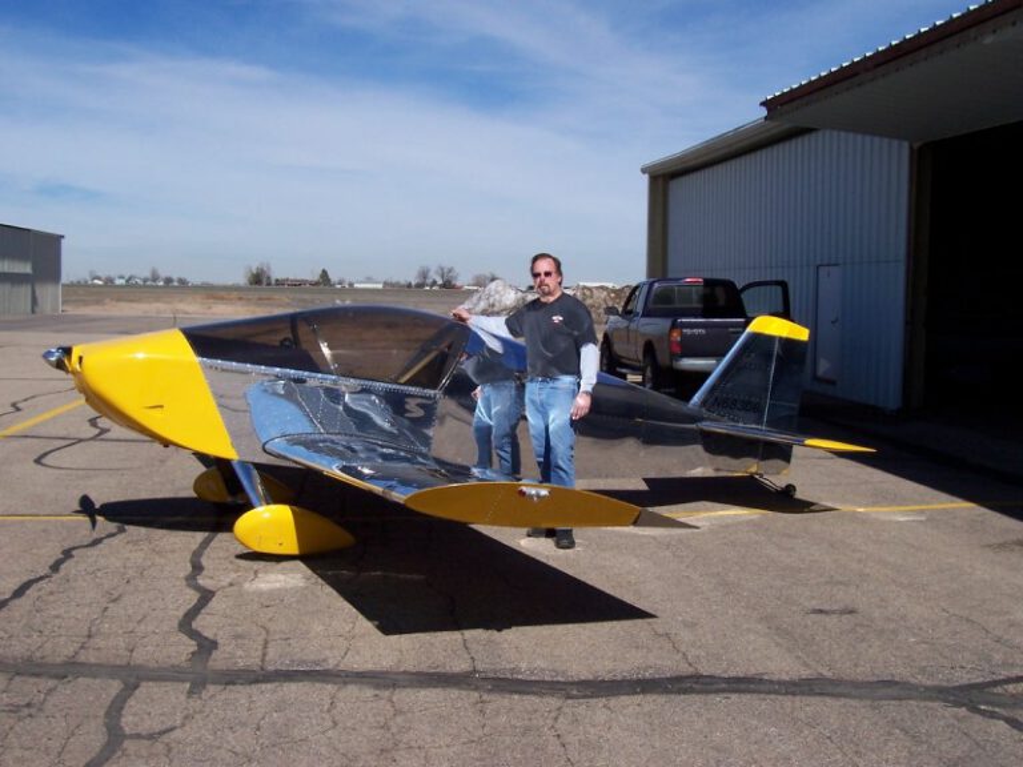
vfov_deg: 34.3
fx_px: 1241
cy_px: 384
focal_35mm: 42
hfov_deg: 44.8
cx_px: 512
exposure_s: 1/750
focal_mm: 7
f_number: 5.6
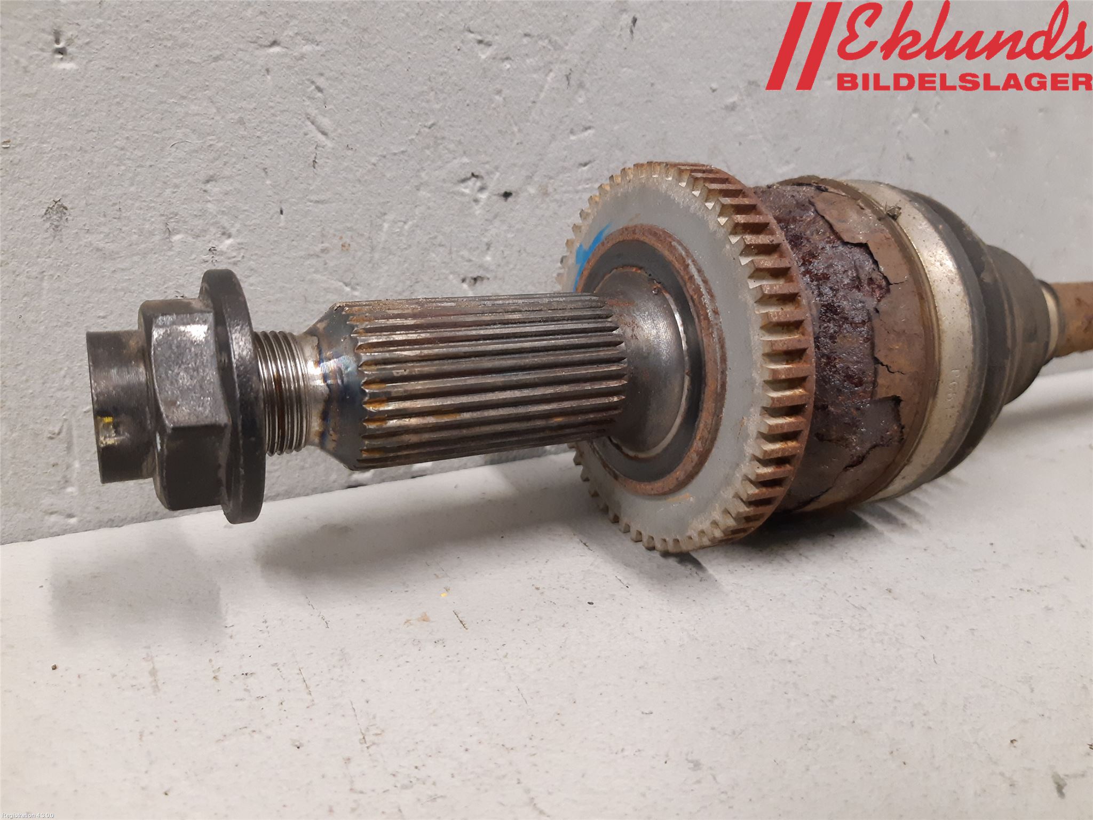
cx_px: 546
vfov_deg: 53.1
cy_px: 410
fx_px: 821
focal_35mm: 26
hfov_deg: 67.3
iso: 250
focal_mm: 3.93
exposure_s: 1/50
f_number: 1.7
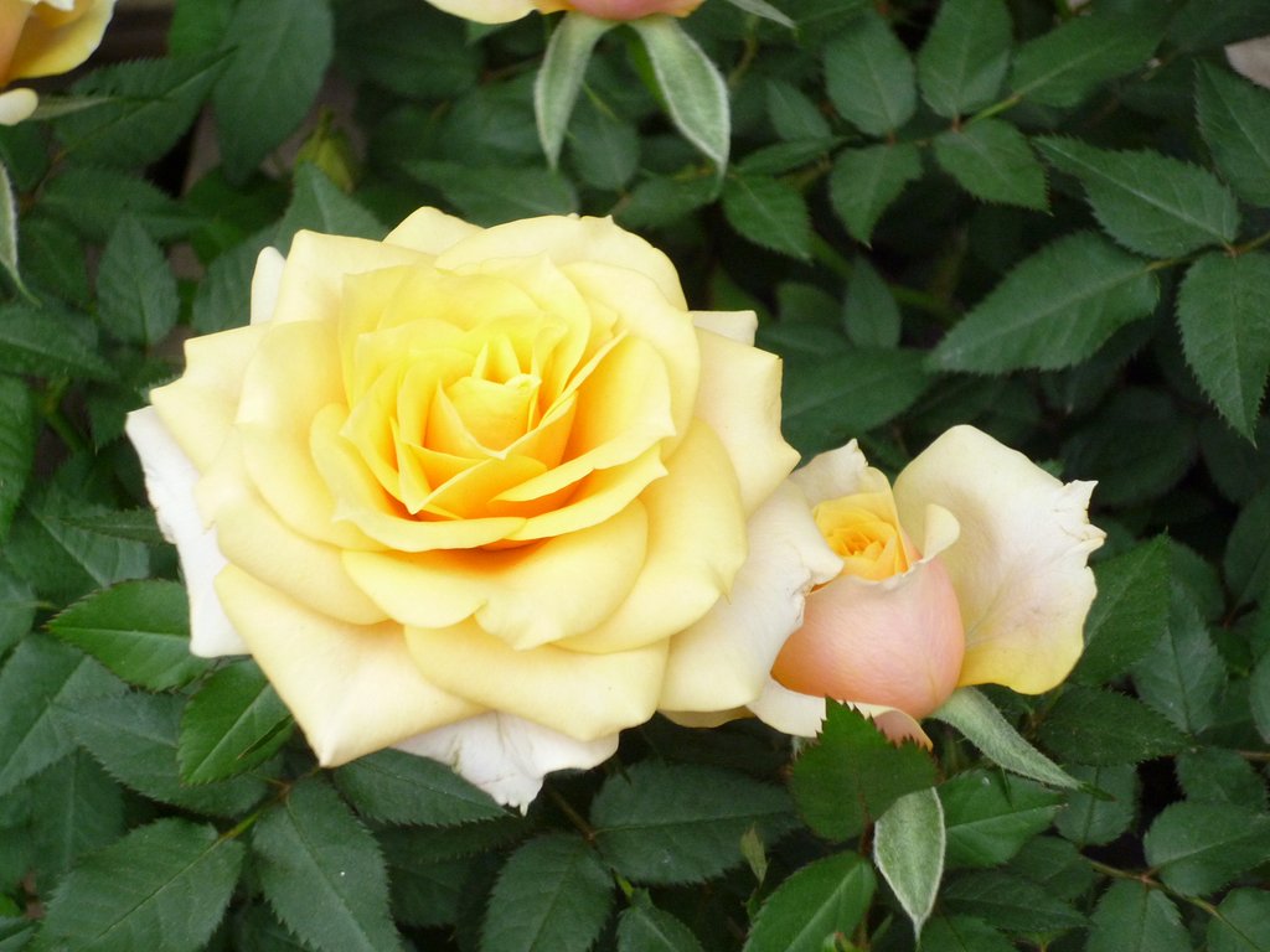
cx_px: 635
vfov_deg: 19.6
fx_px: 2752
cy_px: 476
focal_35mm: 75
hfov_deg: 26.0
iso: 250
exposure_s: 1/125
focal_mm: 13.2
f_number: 4.9
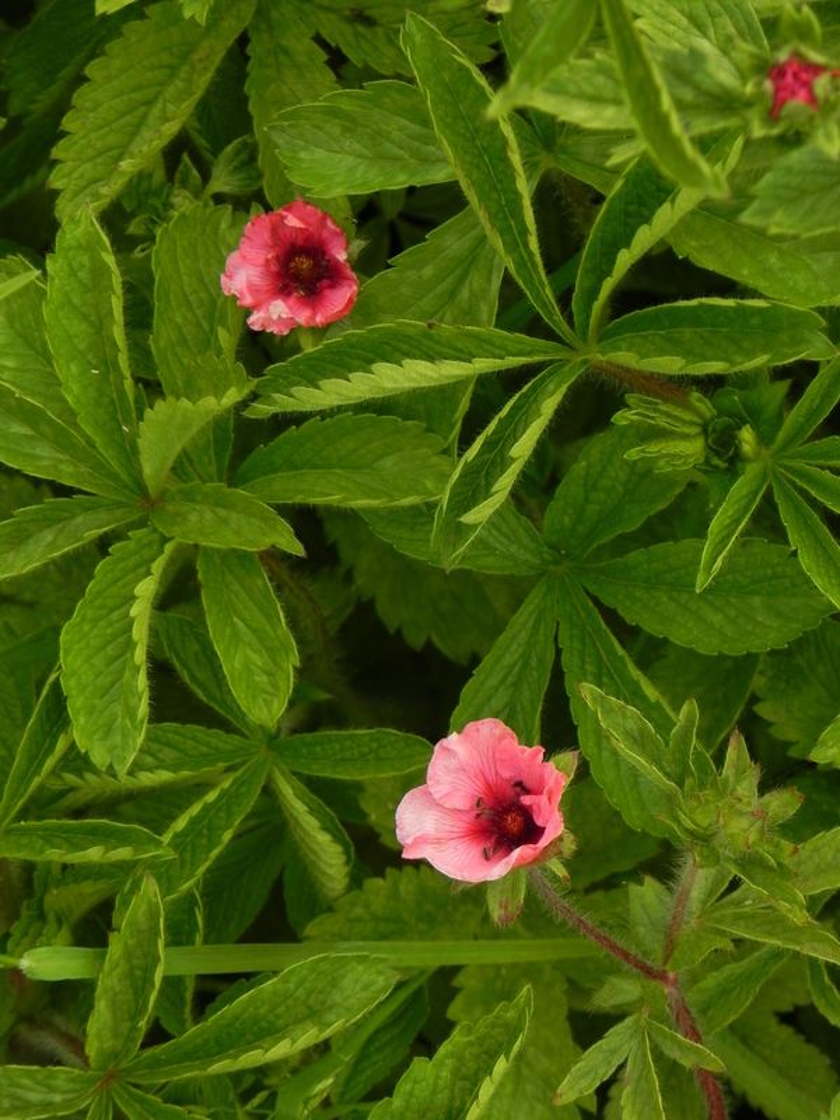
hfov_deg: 10.3
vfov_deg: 13.7
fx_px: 4659
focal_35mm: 144
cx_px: 420
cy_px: 560
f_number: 5
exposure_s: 1/400
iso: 160
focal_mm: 25.7
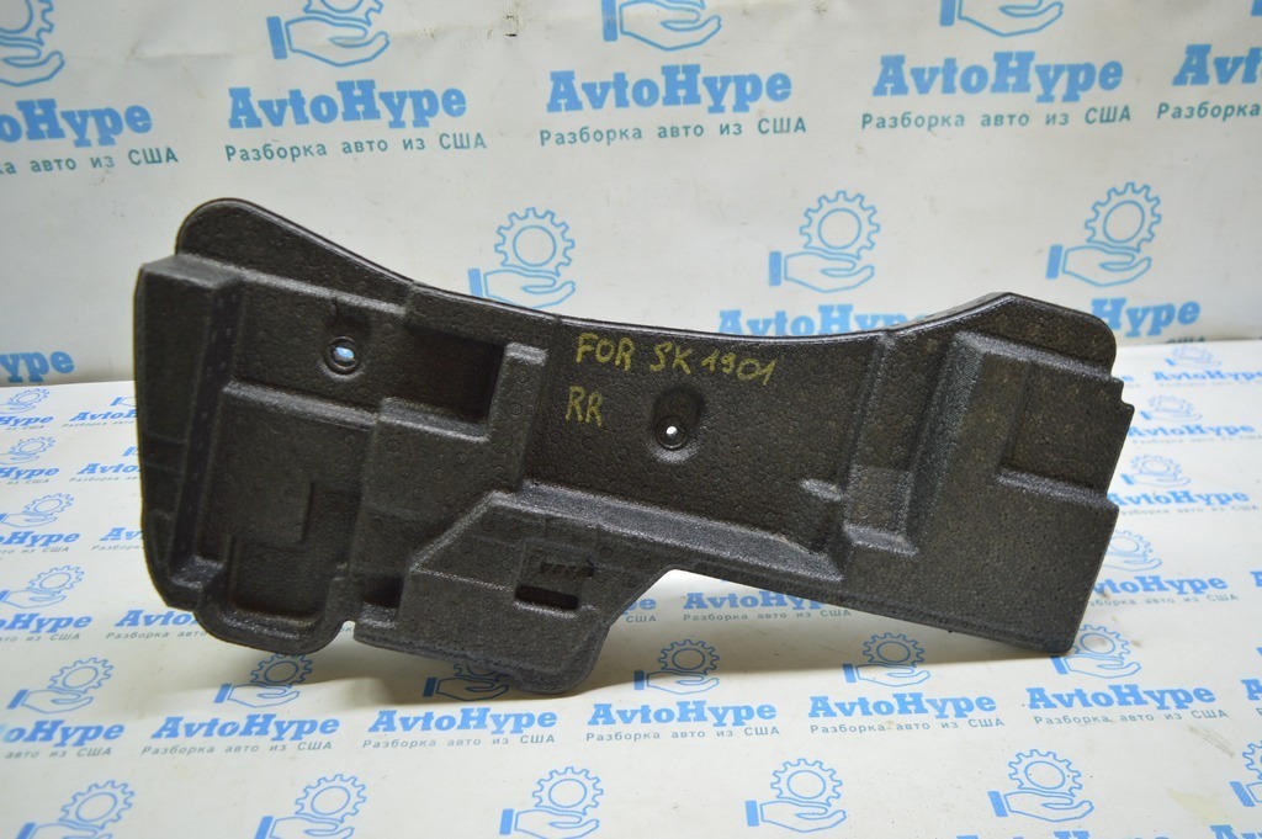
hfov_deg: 62.0
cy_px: 420
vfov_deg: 43.5
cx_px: 631
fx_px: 1051
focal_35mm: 30
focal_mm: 20
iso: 400
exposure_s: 1/40
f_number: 3.5
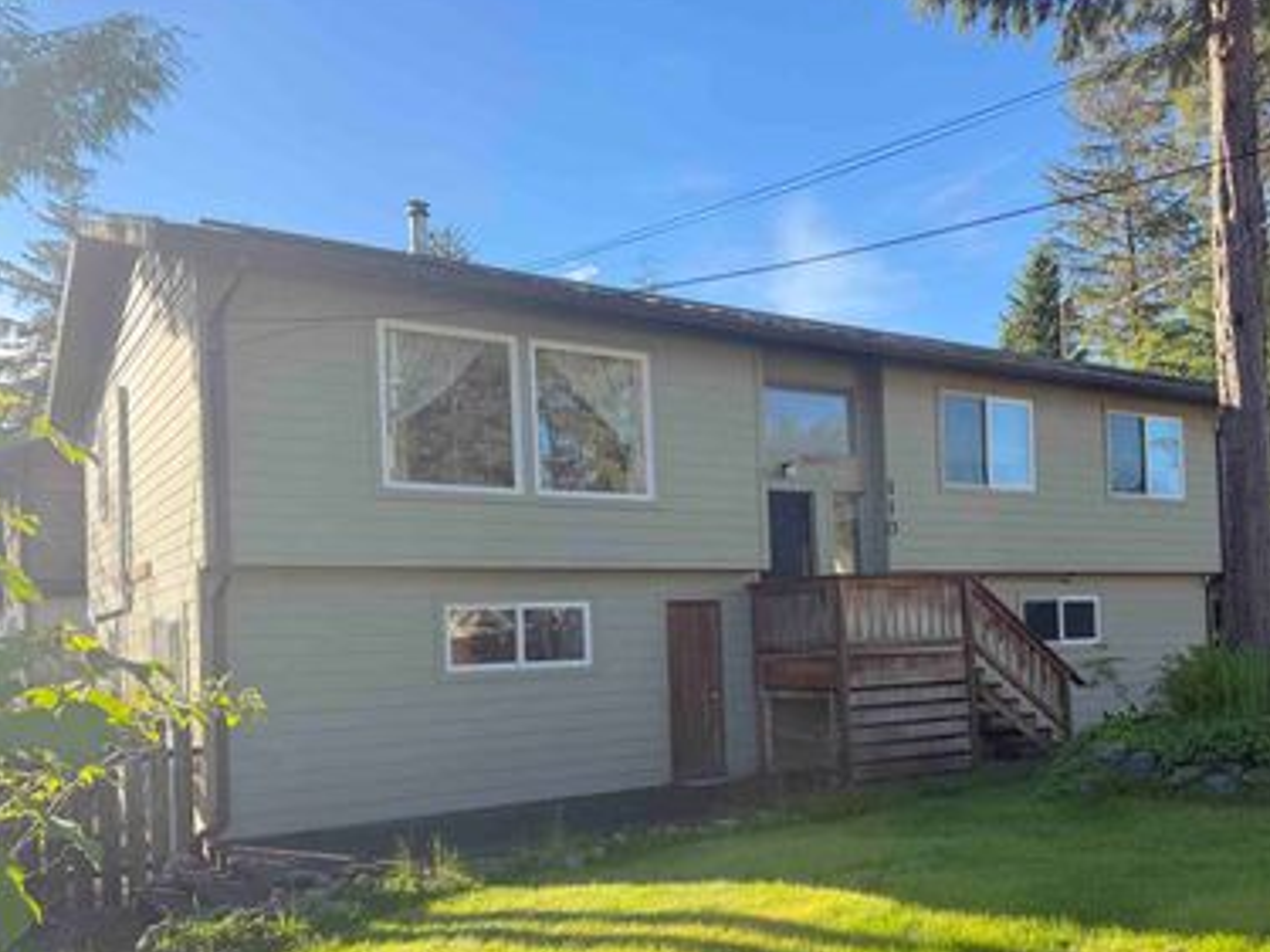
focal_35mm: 32
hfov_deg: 56.6
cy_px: 615
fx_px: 1174
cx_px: 735
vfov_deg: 43.7
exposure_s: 1/1949
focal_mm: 6.76
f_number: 1.78
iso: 80
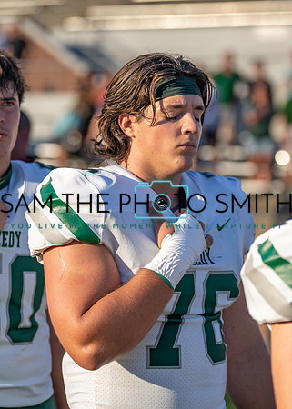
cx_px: 158
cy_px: 204
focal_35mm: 151
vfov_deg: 13.3
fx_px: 1756
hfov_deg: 9.5
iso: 100
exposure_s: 1/1600
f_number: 2.8
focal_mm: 103
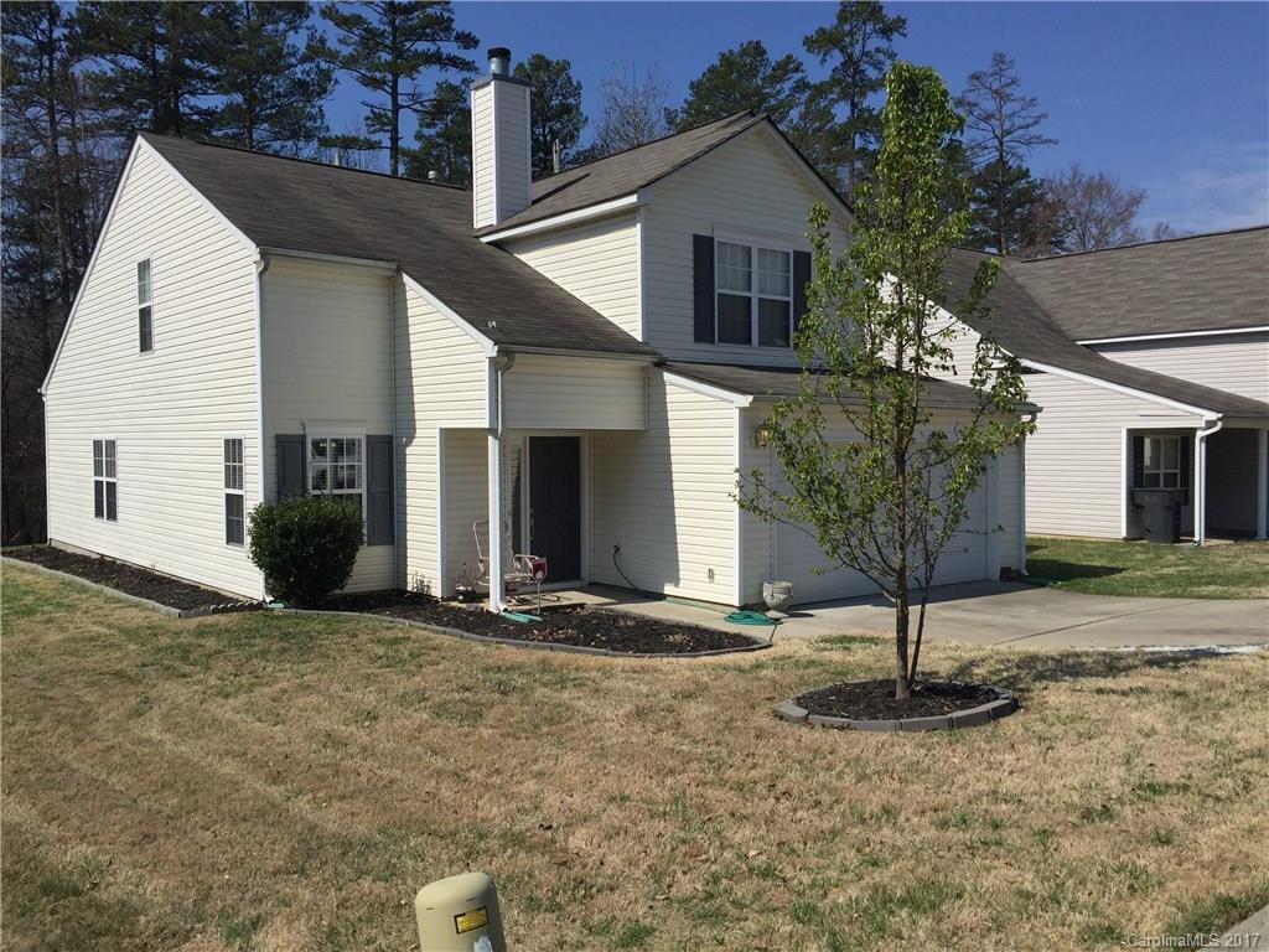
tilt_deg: -1.3
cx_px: 634
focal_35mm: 29
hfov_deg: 61.7
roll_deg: -0.4
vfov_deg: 48.2
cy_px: 476
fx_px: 1063
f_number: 2.2
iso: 32
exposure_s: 1/4950
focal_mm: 4.15
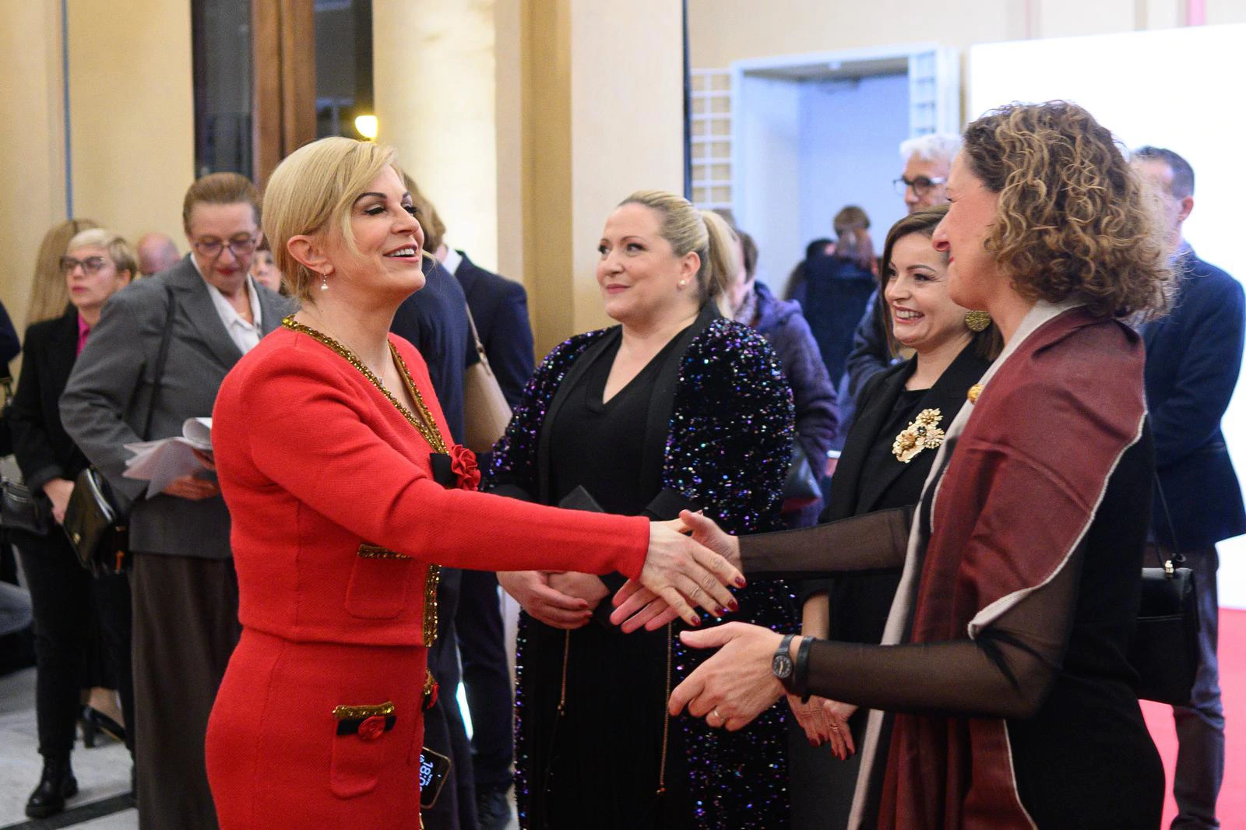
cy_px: 415
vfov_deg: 36.9
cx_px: 623
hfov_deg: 53.1
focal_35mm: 36
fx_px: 1246
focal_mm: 24
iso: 2000
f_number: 1.8
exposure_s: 1/160
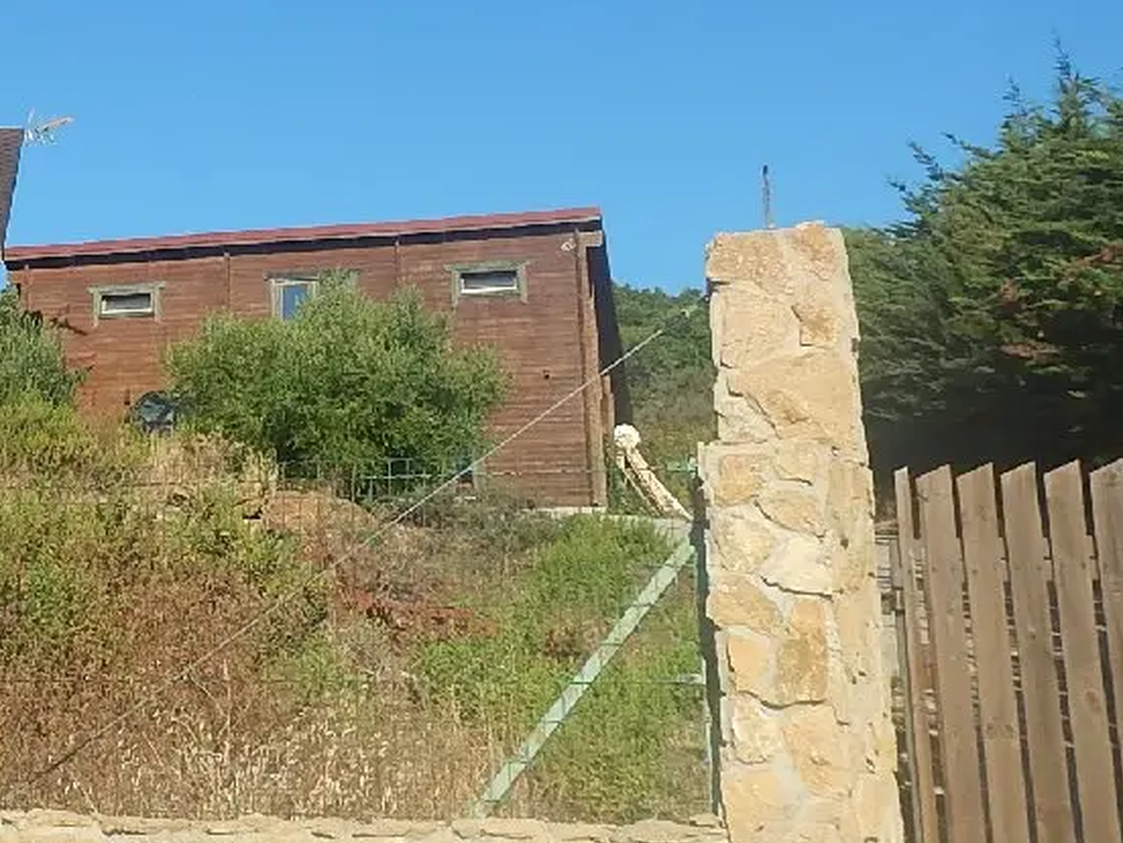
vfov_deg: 22.1
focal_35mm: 66
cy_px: 243
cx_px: 6
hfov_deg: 27.7
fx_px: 2141
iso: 125
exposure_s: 1/1000
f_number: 3.9
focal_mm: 5
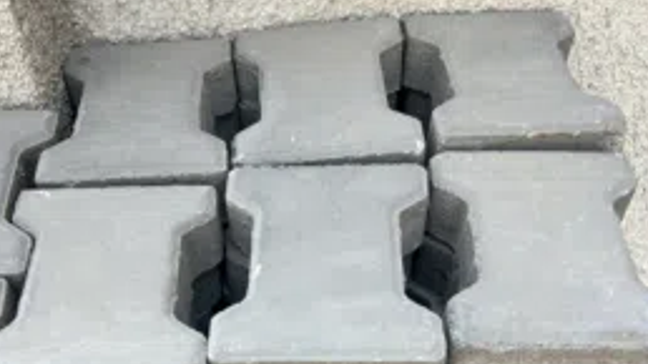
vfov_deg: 26.3
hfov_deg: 46.3
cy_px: 321
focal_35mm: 44
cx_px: 286
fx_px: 756
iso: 50
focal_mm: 5.7
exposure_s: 1/427
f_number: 1.5
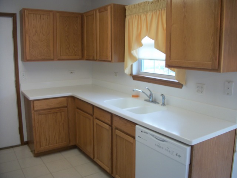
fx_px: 219
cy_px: 89
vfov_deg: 44.2
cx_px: 118
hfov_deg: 56.8
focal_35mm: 32
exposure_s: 1/30
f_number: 2.9
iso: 80
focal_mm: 5.7
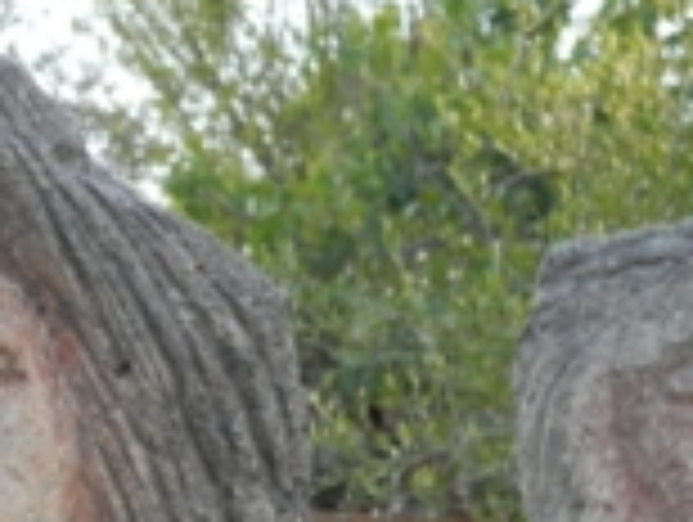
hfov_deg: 13.1
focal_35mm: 145
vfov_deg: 10.2
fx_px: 2907
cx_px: -212
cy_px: 526
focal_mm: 10.7
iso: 100
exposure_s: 1/171
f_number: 3.5
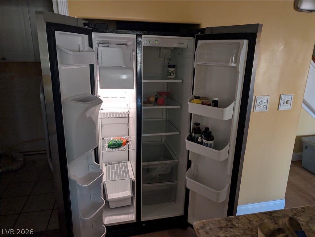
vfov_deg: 56.9
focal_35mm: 24
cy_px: 118
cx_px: 158
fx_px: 219
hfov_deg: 71.5
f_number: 1.68
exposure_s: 1/120
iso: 335
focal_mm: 6.9
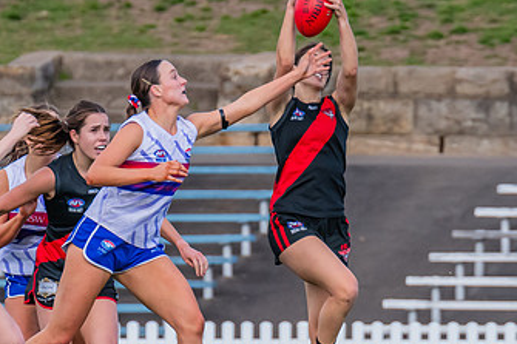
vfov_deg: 1.1
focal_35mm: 1267
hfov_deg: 1.6
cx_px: 351
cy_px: 224
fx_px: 18186
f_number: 8
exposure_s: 1/1250
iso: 800
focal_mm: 420
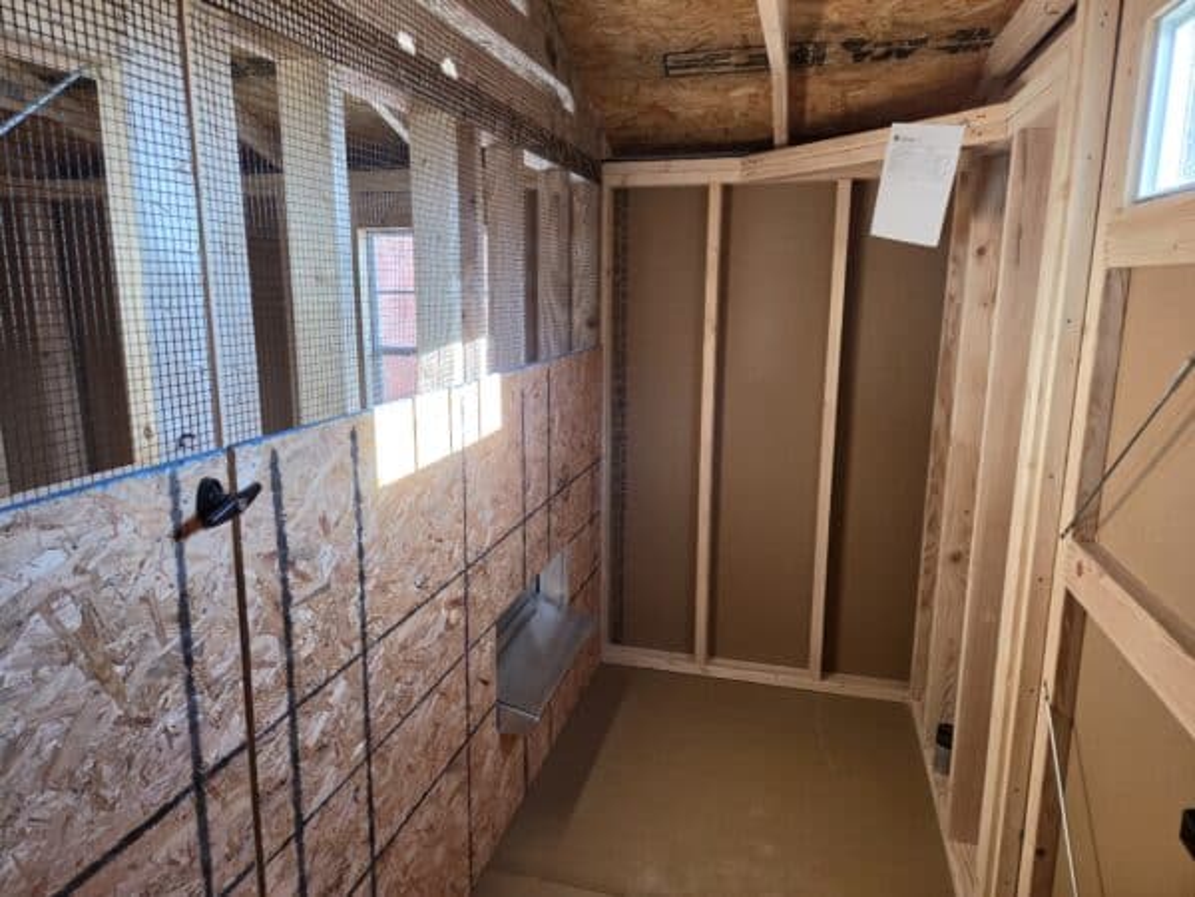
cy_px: 448
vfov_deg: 58.9
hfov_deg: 73.9
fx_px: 794
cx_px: 598
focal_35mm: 23
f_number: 1.8
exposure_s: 1/180
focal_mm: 5.4
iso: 160
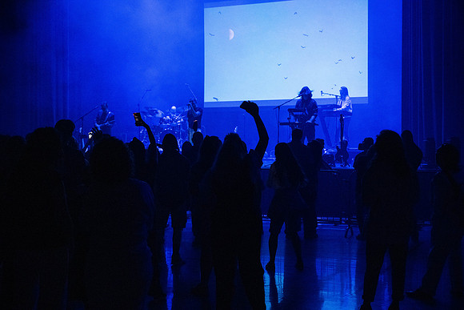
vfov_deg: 26.0
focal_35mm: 52
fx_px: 671
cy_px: 155
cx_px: 232
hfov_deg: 38.2
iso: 6400
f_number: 4
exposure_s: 1/200
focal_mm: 52
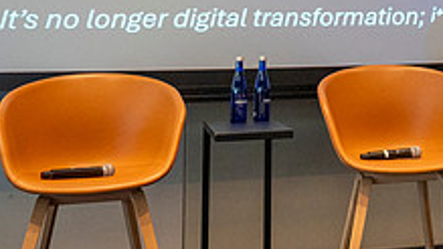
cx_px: 431
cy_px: -120
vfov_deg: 15.0
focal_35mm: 75
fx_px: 881
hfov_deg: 26.9
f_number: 3.5
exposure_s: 1/125
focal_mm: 18
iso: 900
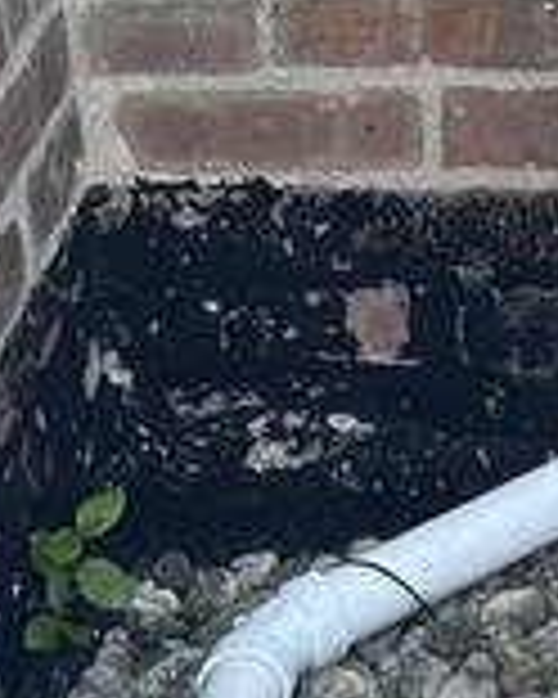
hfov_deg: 8.2
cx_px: 1174
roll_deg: -1.7
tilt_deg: -20.4
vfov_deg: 10.2
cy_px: -612
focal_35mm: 177
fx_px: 3654
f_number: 1.6
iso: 40
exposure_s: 1/167
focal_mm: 5.96
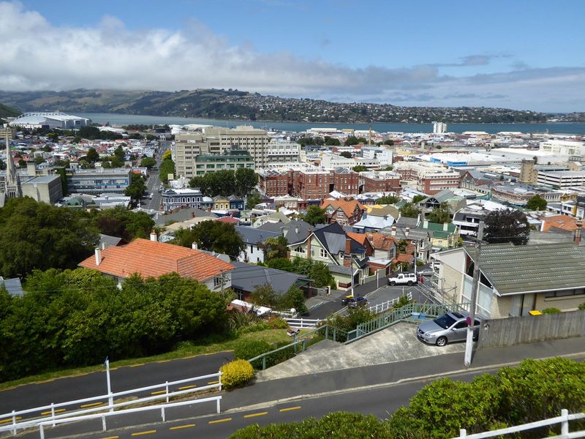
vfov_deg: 48.2
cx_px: 292
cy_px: 220
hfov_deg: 61.7
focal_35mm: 29
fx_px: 490
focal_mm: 5
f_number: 3.5
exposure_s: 1/1300
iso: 80
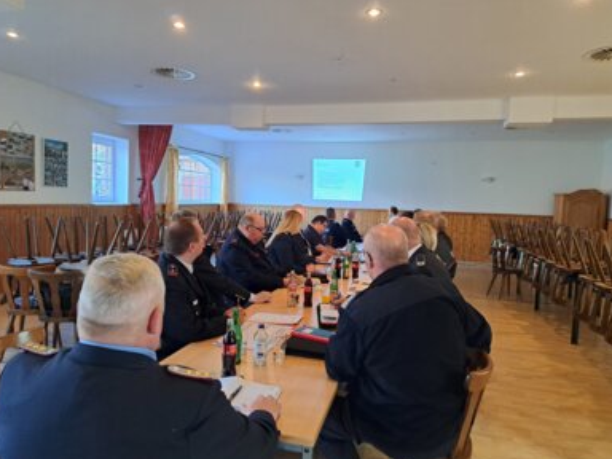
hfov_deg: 69.4
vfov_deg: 54.9
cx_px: 300
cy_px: 236
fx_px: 442
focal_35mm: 25
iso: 500
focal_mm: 5.23
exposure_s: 1/50
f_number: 1.8
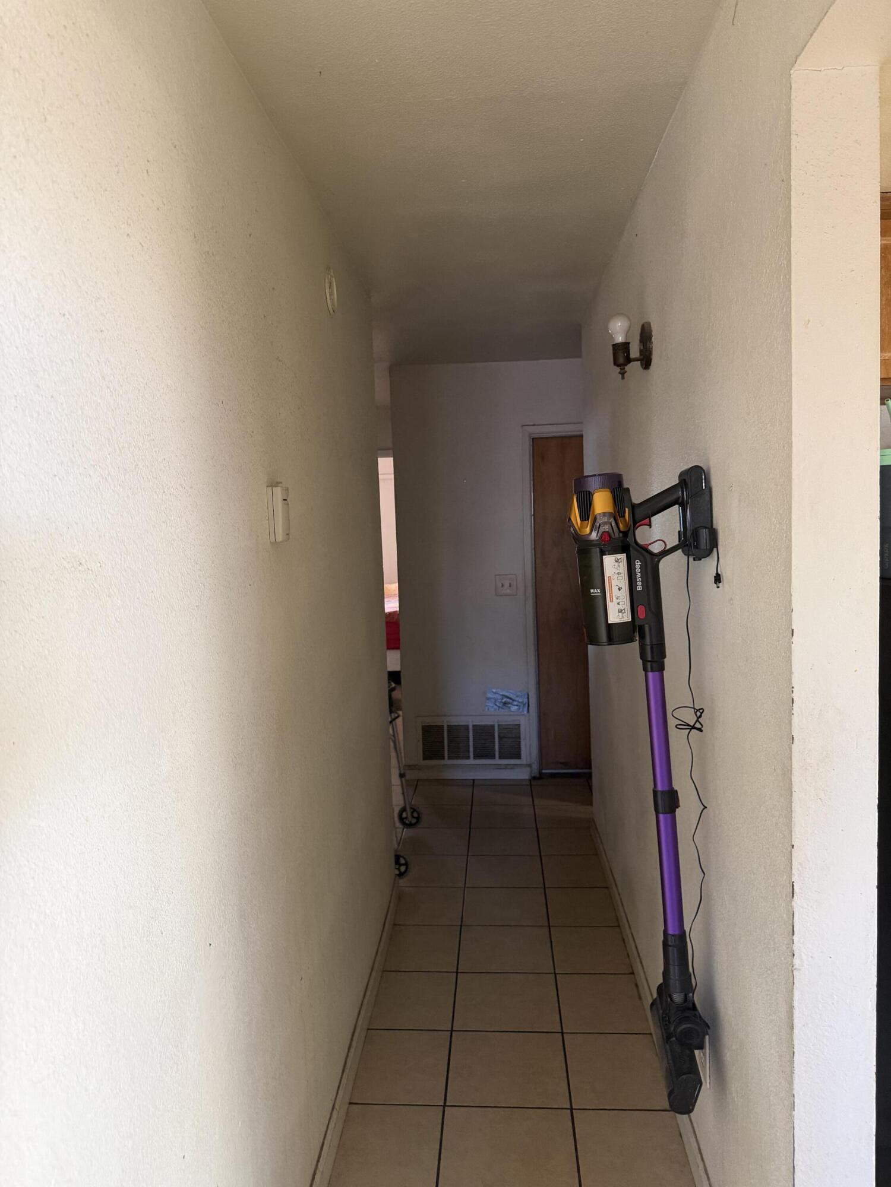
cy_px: 594
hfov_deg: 56.8
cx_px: 446
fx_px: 824
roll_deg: +1.9
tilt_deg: -5.3
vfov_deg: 71.6
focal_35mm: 24
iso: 320
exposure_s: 1/60
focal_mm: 6.76
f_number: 1.78
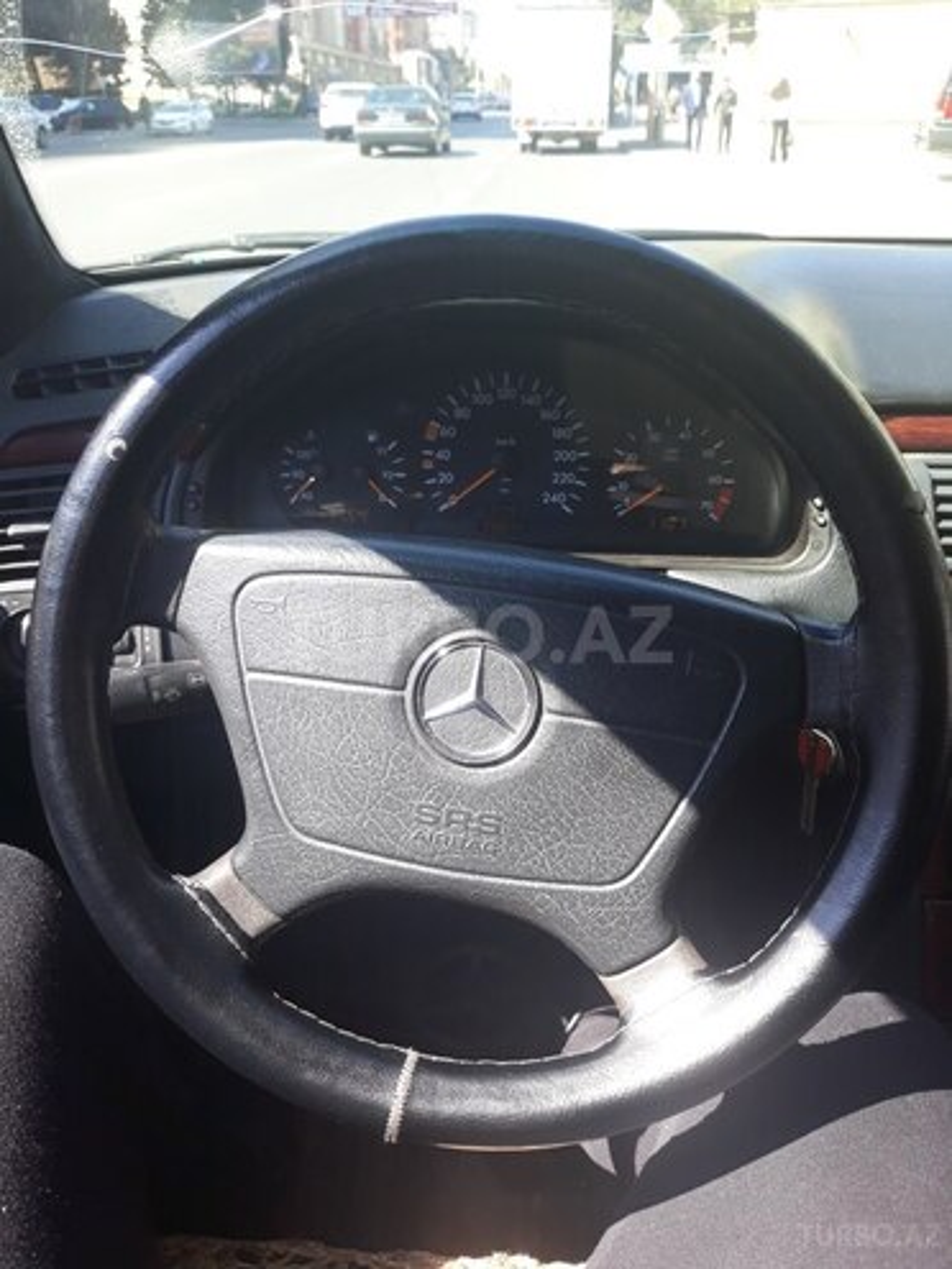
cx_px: 476
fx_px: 990
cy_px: 634
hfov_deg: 51.4
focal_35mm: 27
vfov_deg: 65.3
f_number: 1.7
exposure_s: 1/188
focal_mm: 3.71
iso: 40
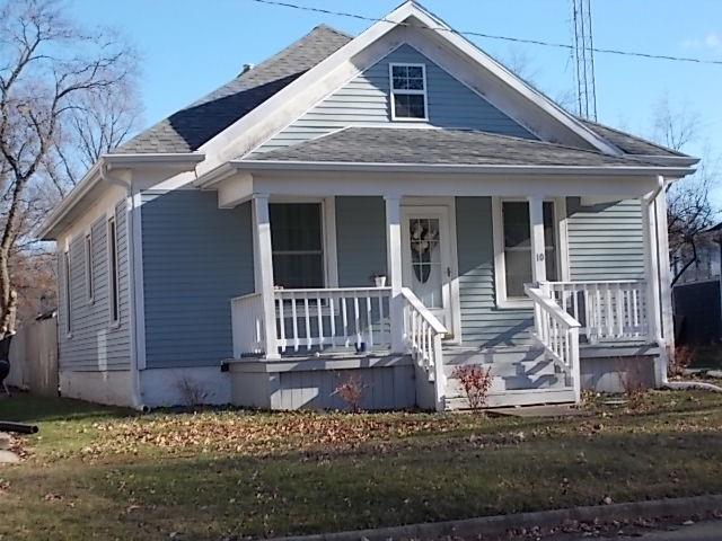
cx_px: 361
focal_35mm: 66
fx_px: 1377
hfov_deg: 29.4
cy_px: 270
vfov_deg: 22.3
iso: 80
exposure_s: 1/200
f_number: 5.3
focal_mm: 11.8
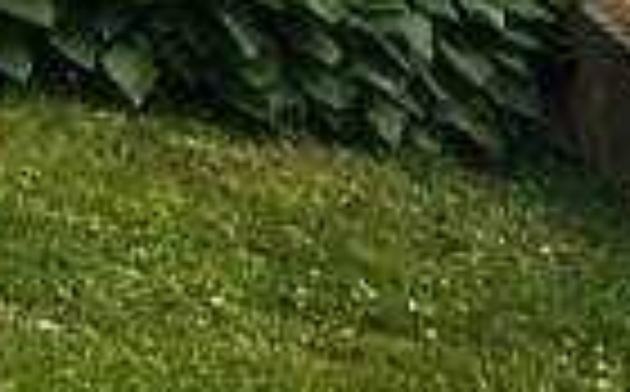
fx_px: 3857
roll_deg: -0.9
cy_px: -730
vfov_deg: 5.5
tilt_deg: +2.2
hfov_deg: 7.5
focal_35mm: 225
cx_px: -1575
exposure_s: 1/785
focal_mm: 4.15
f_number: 2.2
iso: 25
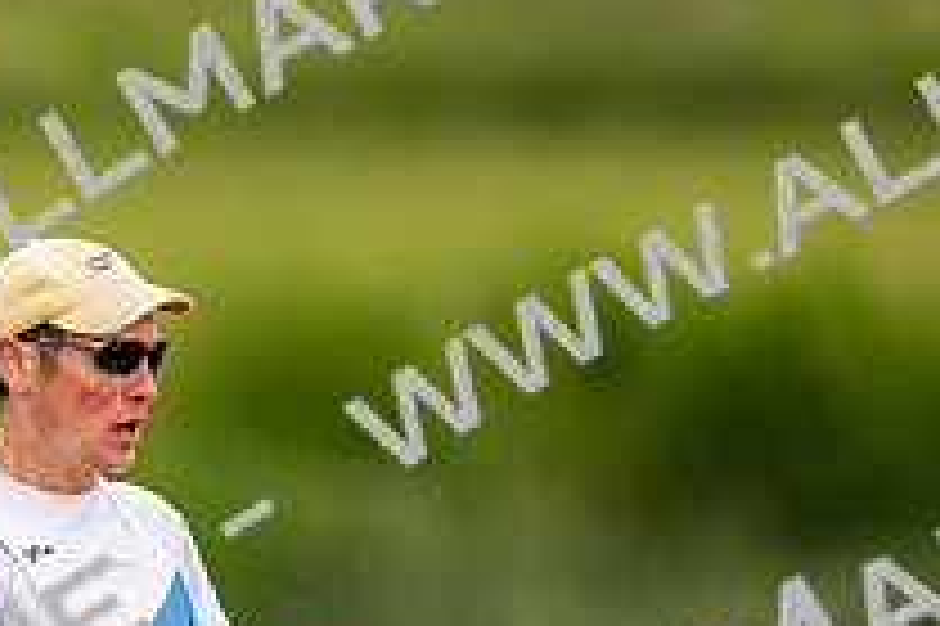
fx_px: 43492
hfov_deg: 1.2
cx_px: 18
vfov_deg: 0.8
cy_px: 543
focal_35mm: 1667
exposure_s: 1/2500
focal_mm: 600
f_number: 4
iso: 720
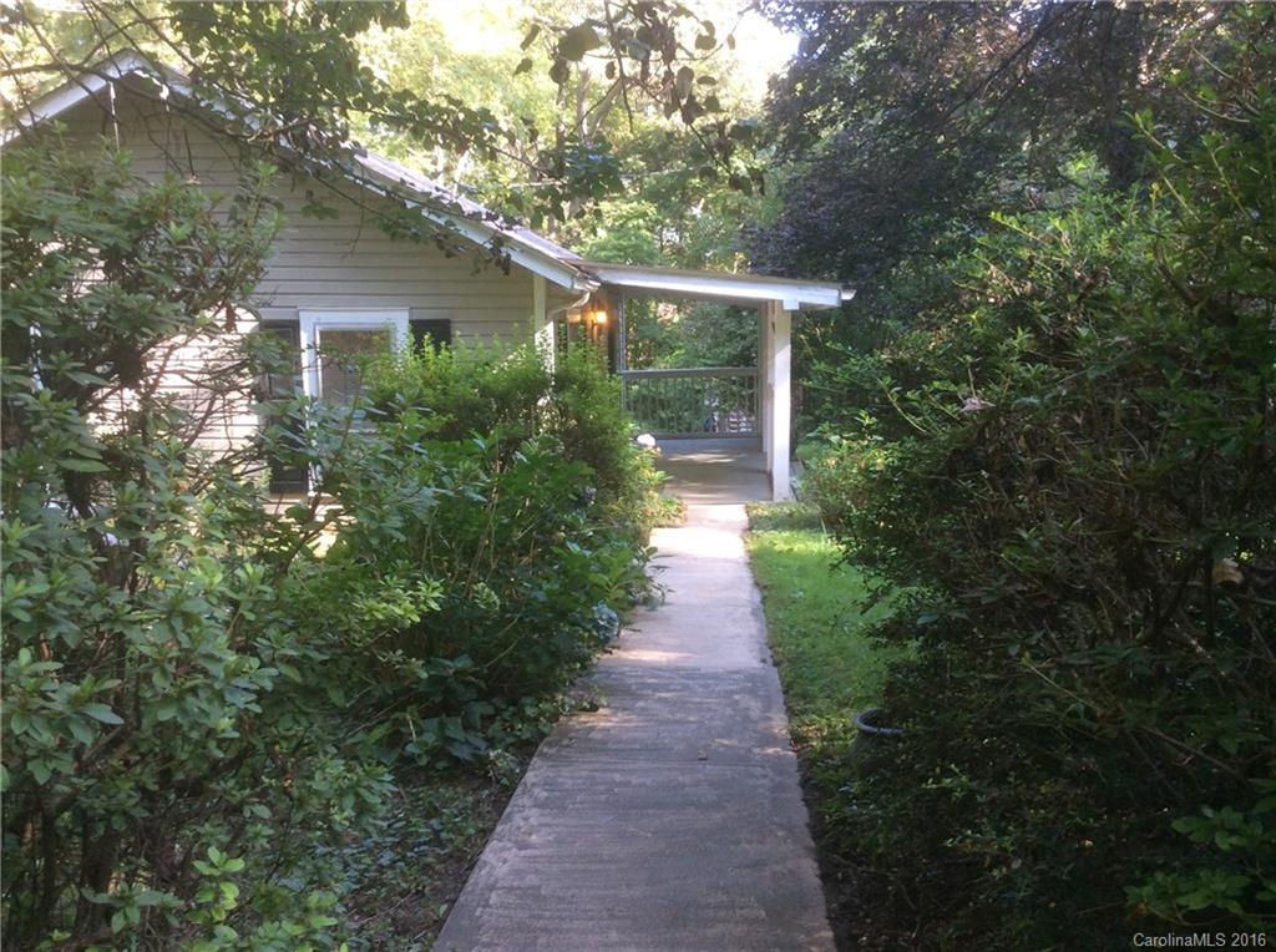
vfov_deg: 44.0
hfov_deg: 56.9
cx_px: 638
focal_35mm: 32
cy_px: 476
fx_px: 1177
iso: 40
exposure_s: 1/40
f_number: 2.4
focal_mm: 3.3
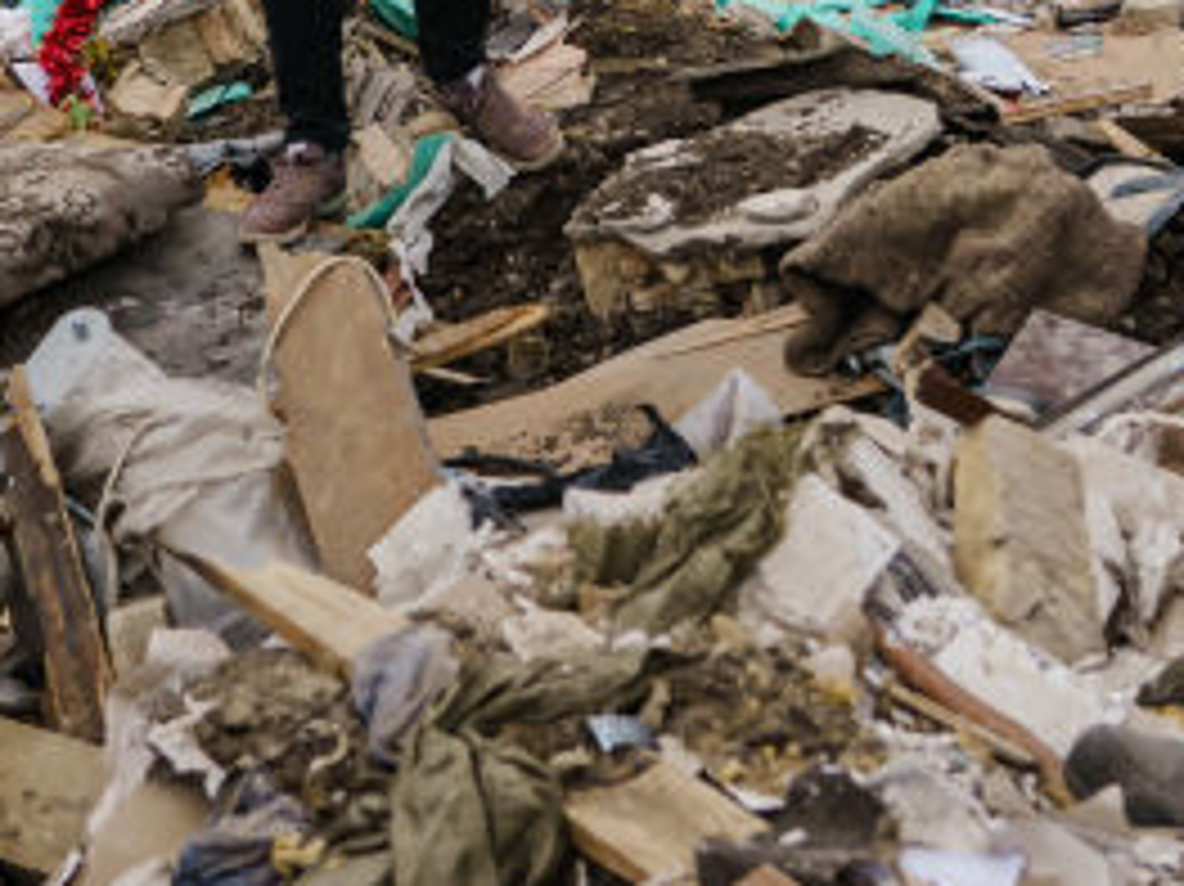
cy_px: -474
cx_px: 491
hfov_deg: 21.8
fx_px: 3077
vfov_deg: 15.1
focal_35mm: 90
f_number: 4
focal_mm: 24
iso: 400
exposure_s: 1/1600
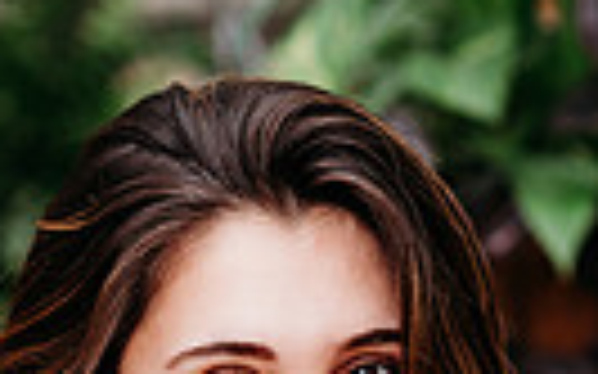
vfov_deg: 4.4
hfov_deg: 7.2
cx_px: 342
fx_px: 4773
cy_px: 734
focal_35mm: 293
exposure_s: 1/200
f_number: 2.2
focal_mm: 85
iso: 320
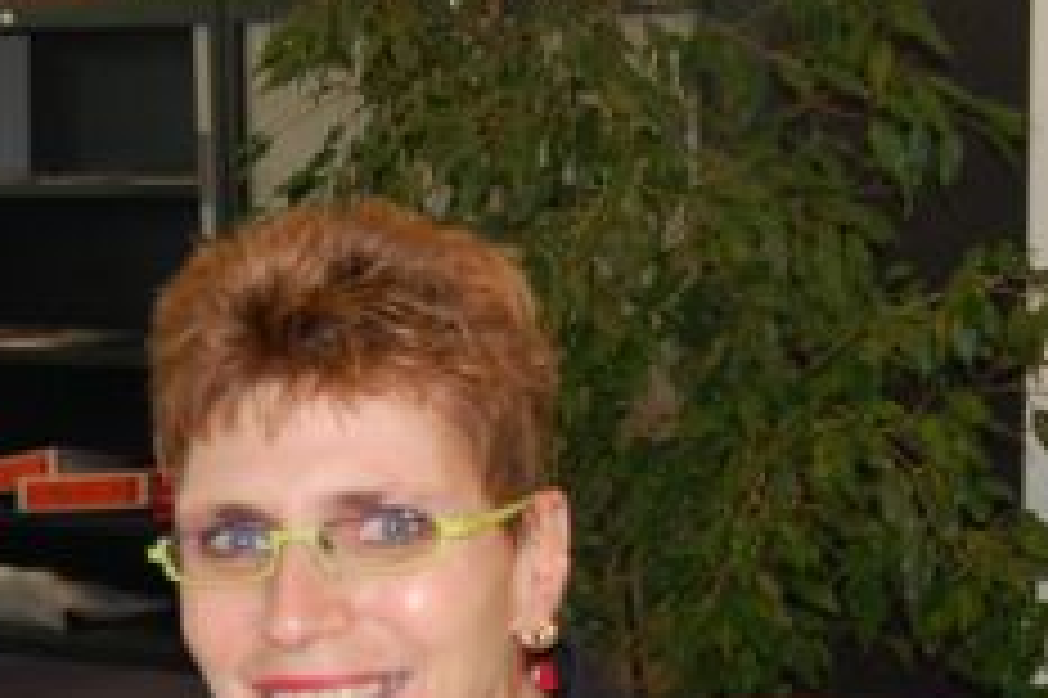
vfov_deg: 10.2
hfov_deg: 15.5
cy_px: 781
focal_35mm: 132
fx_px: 3840
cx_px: 288
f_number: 4.2
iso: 400
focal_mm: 32
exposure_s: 1/60
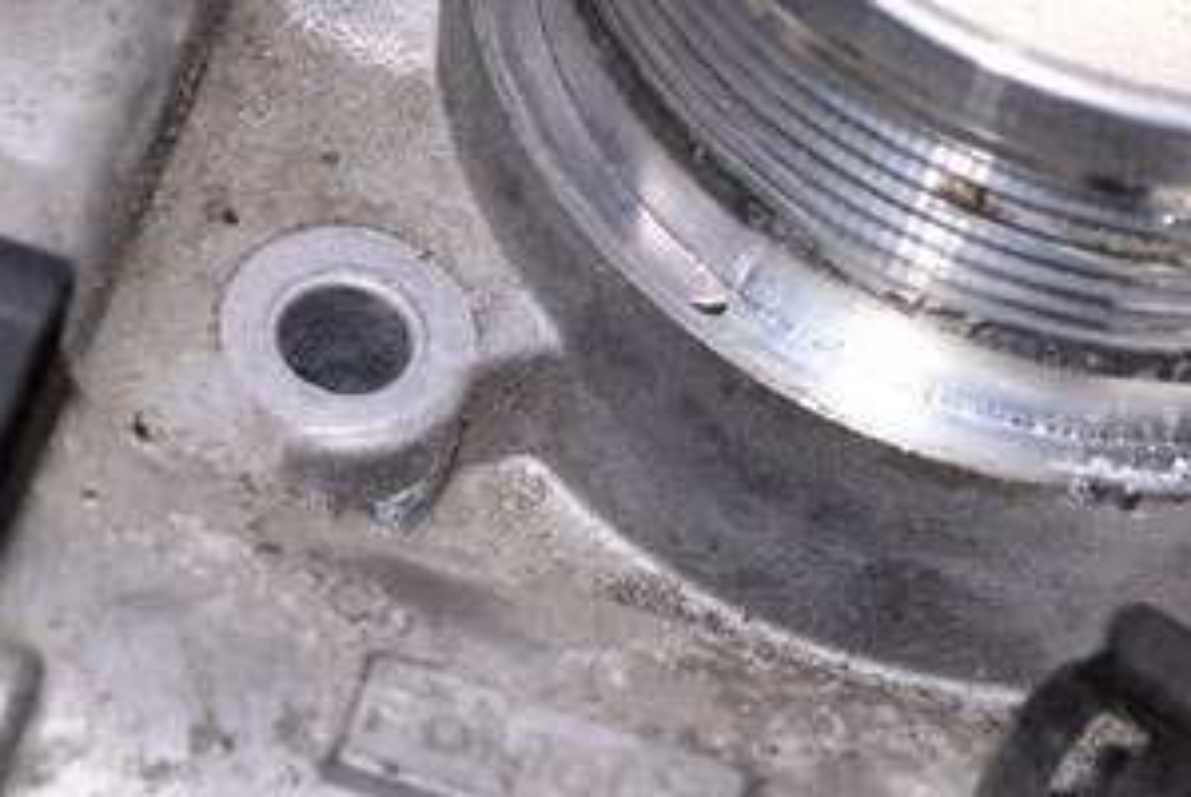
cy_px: 305
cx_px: 430
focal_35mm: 149
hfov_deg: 13.8
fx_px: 4924
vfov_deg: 9.2
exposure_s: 1/200
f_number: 8
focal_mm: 29
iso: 1600
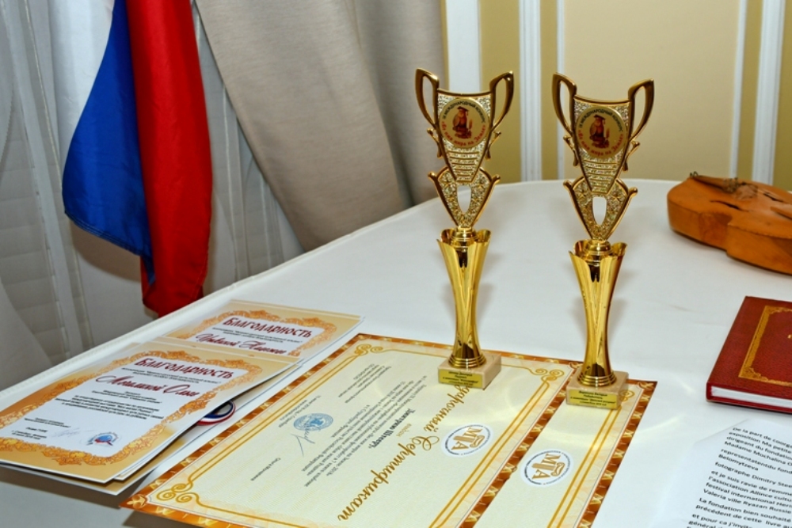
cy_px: 264
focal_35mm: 33
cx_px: 396
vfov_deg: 40.0
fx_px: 726
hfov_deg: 57.2
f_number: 5.6
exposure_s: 1/125
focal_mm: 22
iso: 125
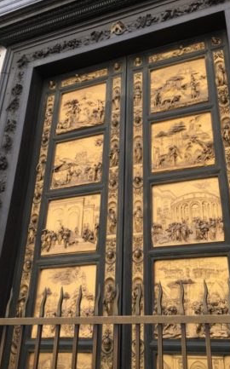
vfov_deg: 59.7
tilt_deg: +23.6
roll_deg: -0.4
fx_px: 321
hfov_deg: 39.2
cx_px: 137
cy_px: 190
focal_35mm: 32
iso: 25
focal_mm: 4.15
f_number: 2.2
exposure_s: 1/288
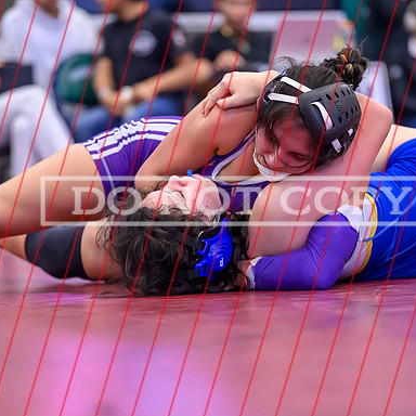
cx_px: 224
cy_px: 237
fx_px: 2447
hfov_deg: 9.7
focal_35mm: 180
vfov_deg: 9.7
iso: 10000
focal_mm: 120
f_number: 2.8
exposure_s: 1/640
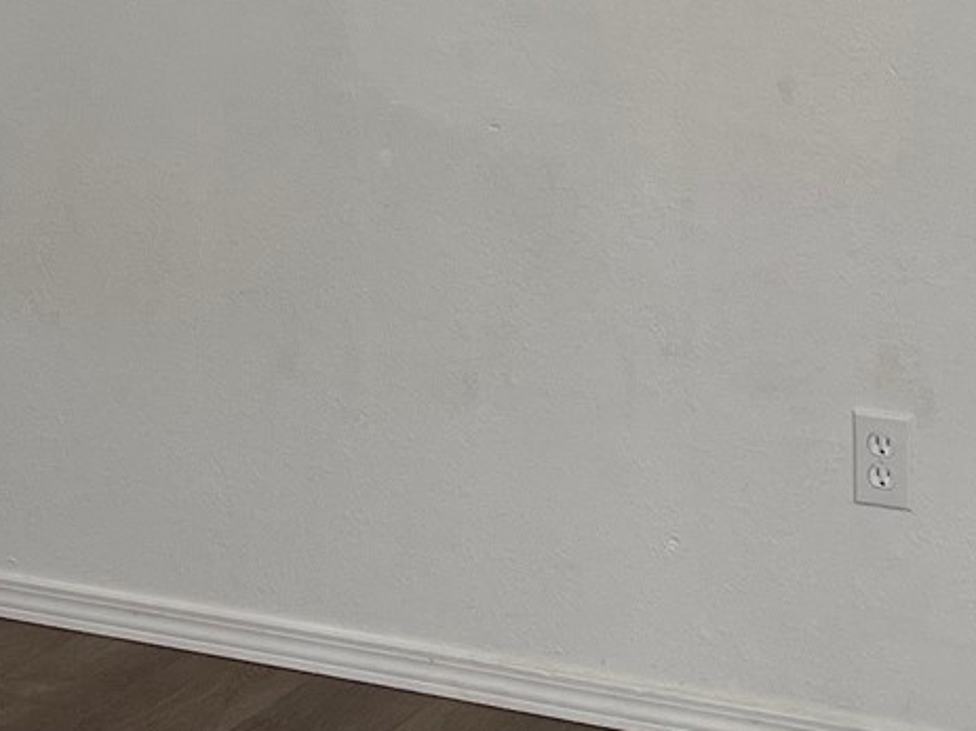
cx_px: 57
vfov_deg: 12.6
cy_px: -82
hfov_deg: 16.8
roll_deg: +3.0
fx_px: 3242
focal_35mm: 115
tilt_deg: -5.8
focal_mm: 4.2
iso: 40
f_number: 1.6
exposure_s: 1/258
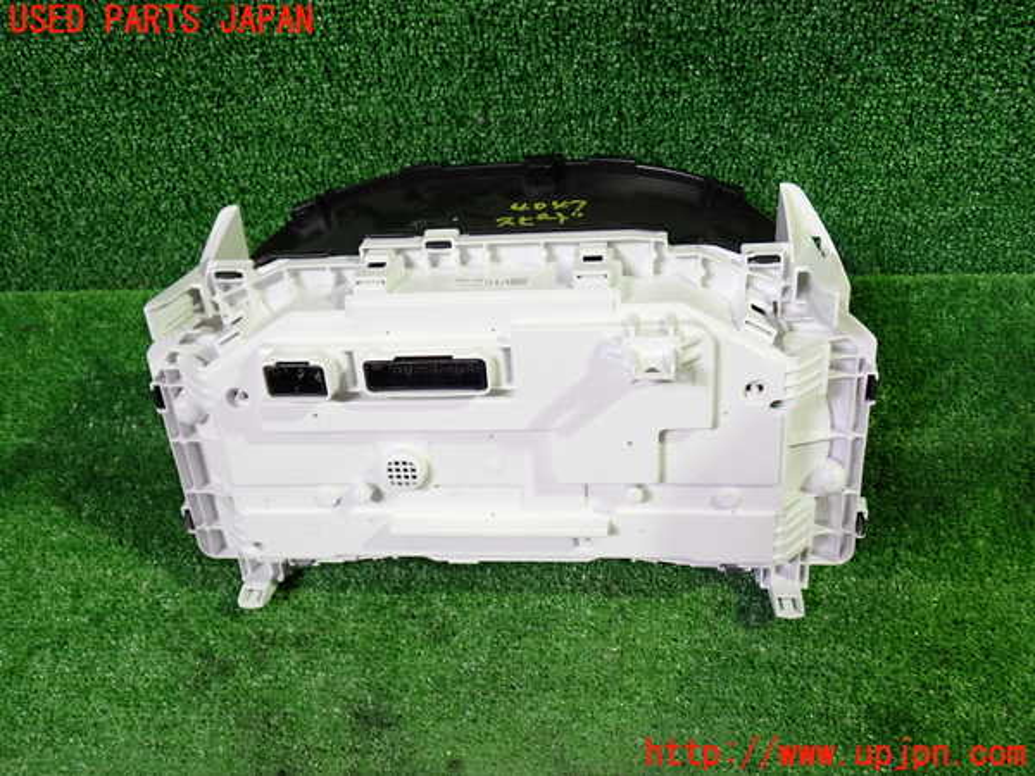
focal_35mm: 30
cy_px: 388
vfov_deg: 46.8
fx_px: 897
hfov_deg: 60.0
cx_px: 518
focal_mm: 5.4
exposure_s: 1/30
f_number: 2.3
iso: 250
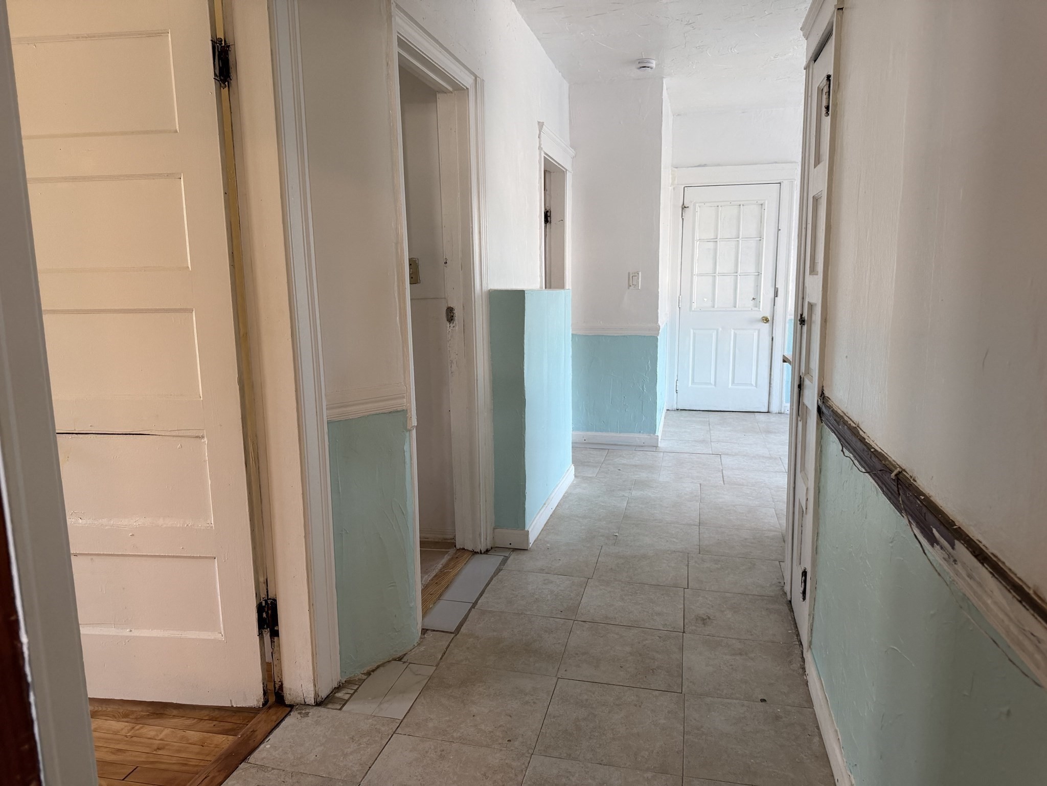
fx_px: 726
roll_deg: +0.6
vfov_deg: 56.8
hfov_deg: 71.6
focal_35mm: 24
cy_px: 393
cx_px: 524
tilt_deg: -10.1
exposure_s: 1/60
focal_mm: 6.76
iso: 250
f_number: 1.78
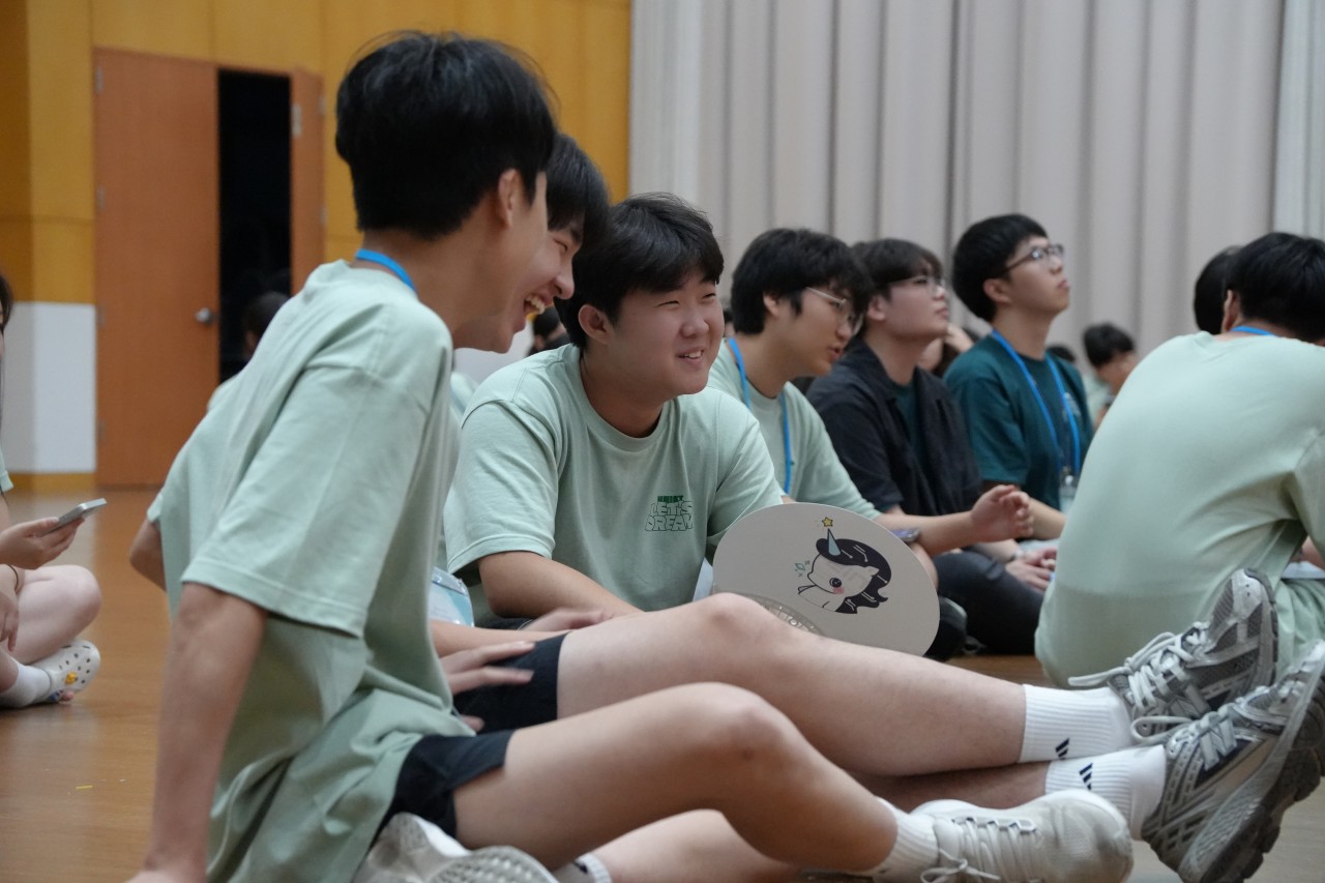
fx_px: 3698
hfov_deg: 20.3
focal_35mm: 100
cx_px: 662
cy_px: 442
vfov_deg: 13.6
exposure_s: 1/160
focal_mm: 67
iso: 5000
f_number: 4
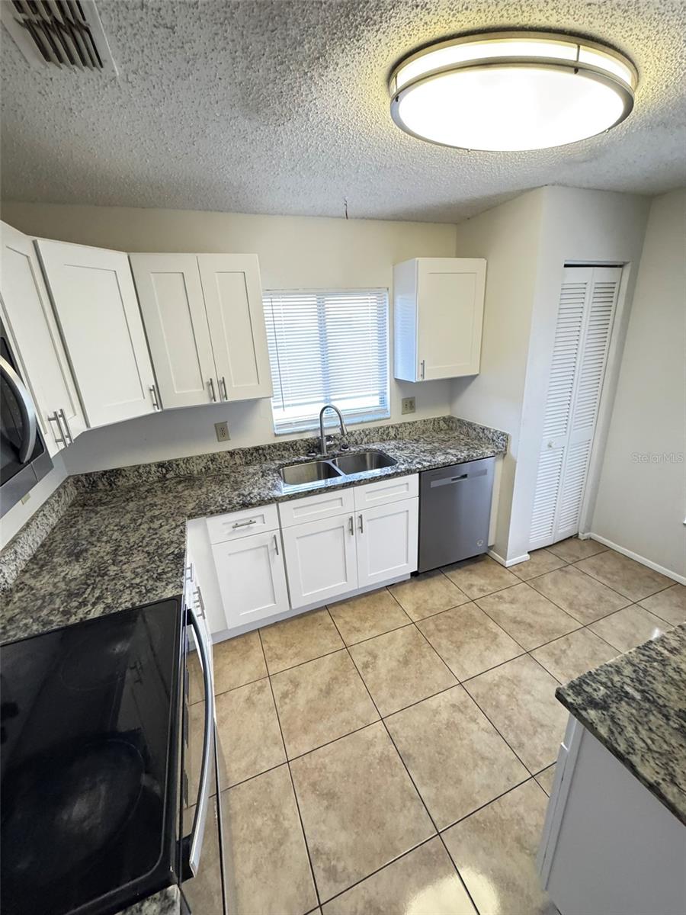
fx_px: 370
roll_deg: +3.3
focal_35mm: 14
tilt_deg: -19.8
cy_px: 458
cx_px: 343
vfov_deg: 102.1
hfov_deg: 85.7
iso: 500
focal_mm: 2.22
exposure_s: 1/60
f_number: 2.2
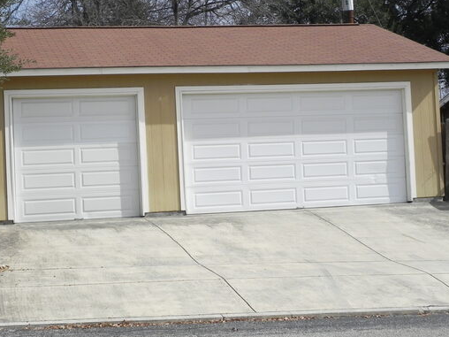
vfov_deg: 20.2
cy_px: 152
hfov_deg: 26.6
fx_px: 947
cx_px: 177
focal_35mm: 73
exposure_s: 1/557
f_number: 8
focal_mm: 10.3
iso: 160
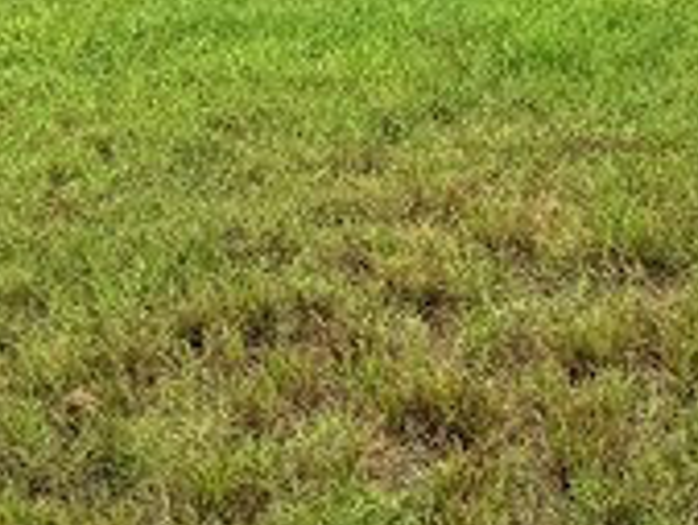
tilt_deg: -4.0
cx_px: 1569
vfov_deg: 9.5
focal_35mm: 145
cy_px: -566
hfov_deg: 11.6
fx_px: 2926
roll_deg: -0.3
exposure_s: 1/2611
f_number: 1.78
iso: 80
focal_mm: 6.76
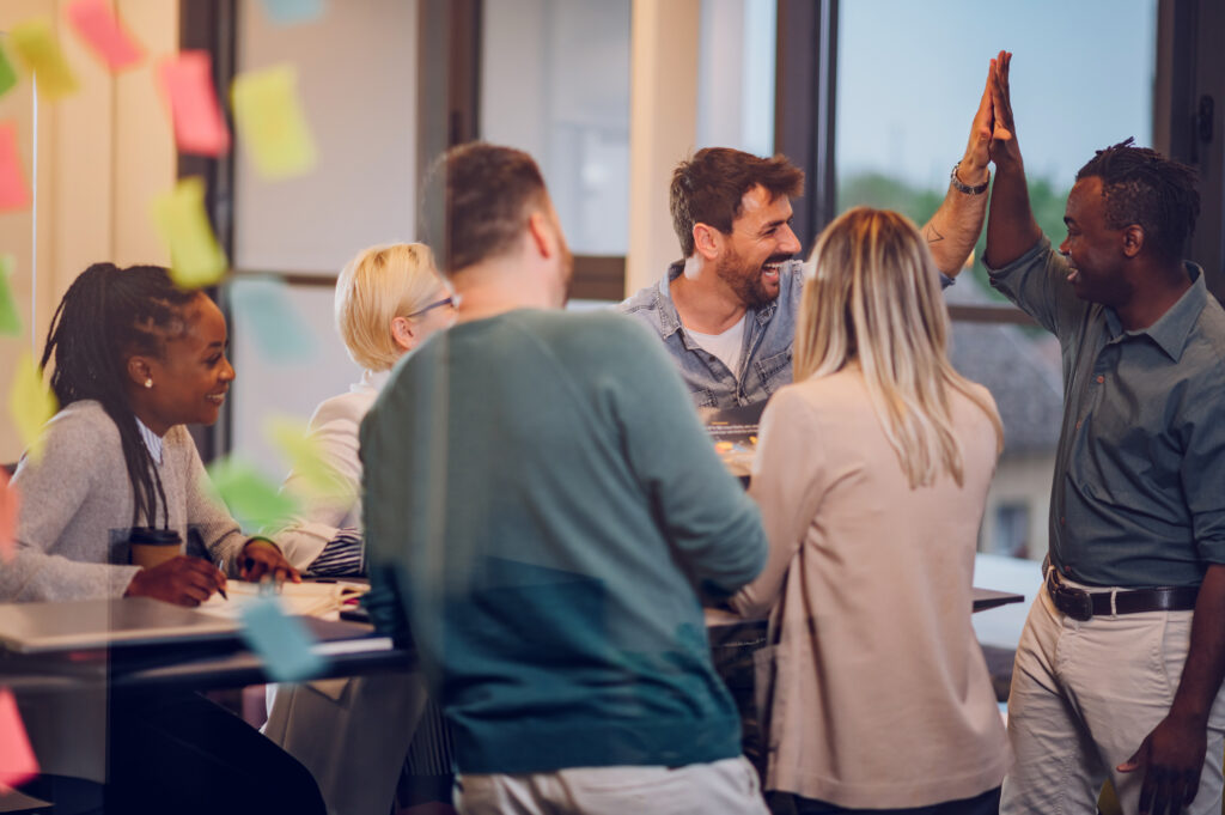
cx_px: 612
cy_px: 408
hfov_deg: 23.9
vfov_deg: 16.0
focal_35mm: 85
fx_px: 2890
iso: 320
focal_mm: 85
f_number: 1.8
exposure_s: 1/250
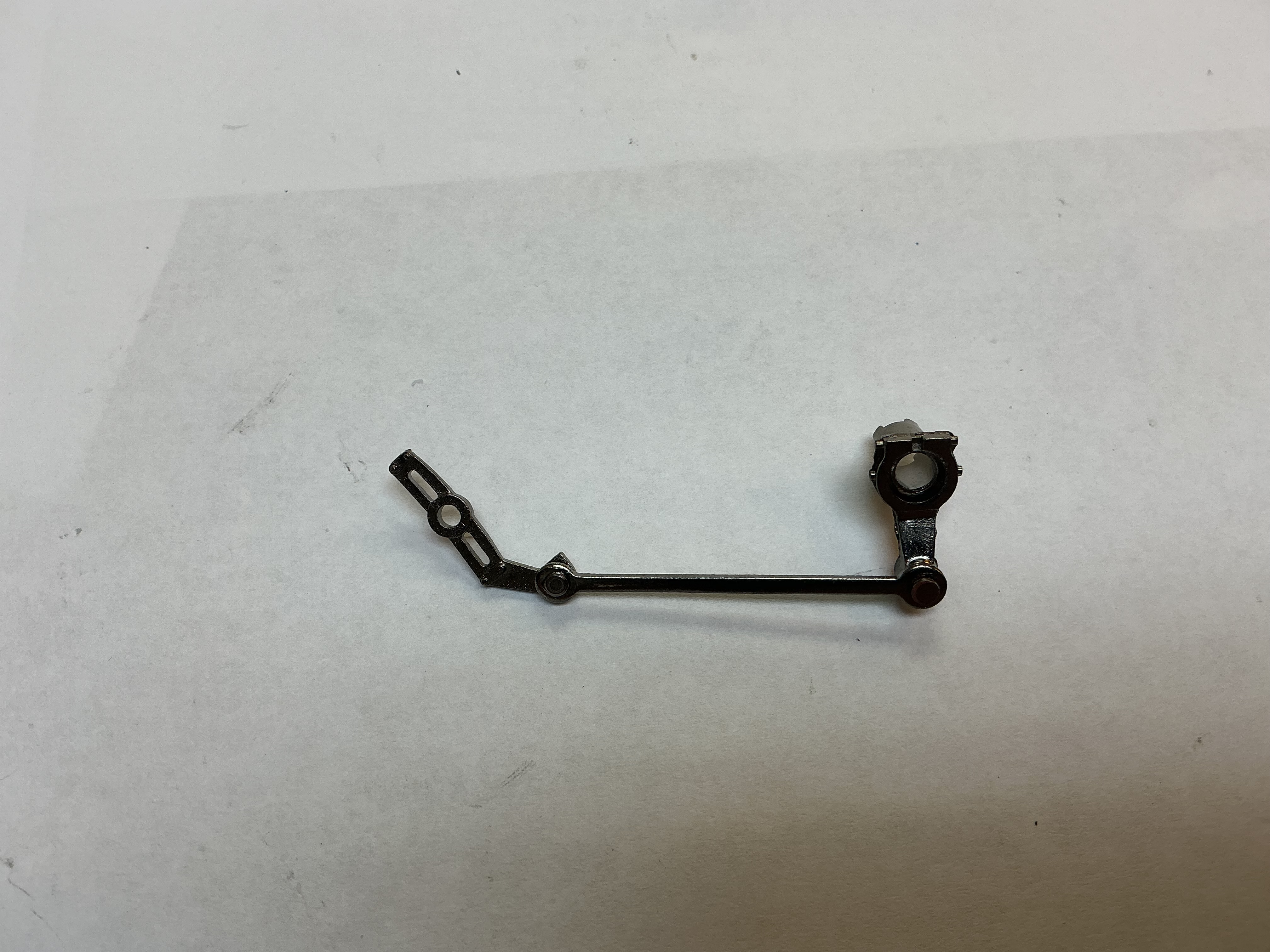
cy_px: 476
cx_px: 635
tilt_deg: -68.6
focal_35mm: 29
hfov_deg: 61.7
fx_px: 1064
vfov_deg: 48.2
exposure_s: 1/120
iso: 25
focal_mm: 3
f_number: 1.8
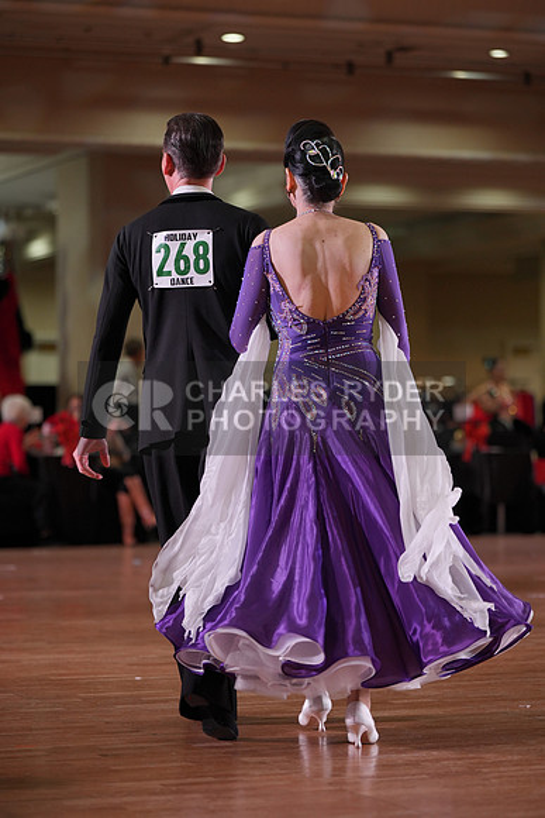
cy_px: 409
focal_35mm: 110
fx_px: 2496
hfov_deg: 12.5
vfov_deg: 18.6
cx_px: 272
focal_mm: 110
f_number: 2.8
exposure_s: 1/400
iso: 640
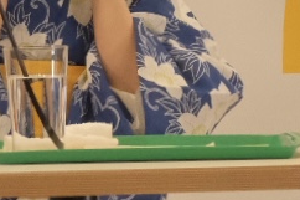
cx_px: 70
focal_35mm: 265
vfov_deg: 5.2
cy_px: -8
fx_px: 2207
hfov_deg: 7.8
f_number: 5.6
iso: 4000
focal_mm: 55
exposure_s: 1/320
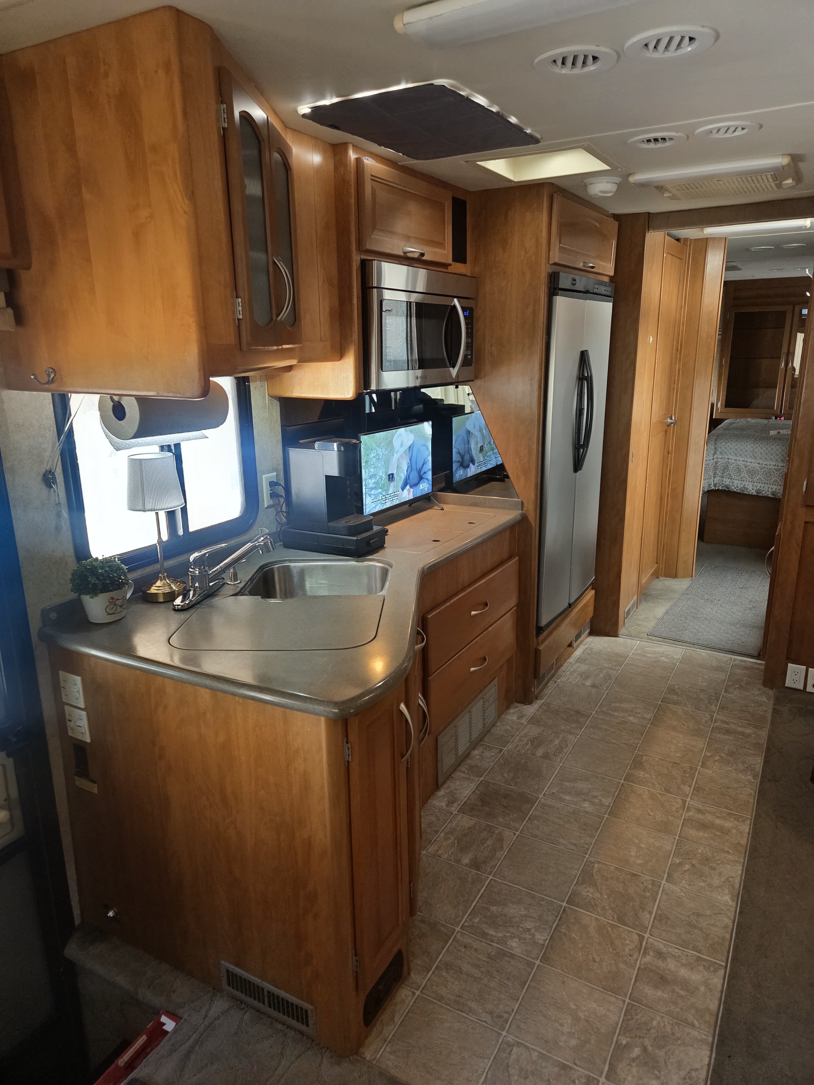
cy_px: 542
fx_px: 721
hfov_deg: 58.9
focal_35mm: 23
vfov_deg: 73.9
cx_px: 407
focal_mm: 5.4
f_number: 1.8
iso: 800
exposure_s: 1/120
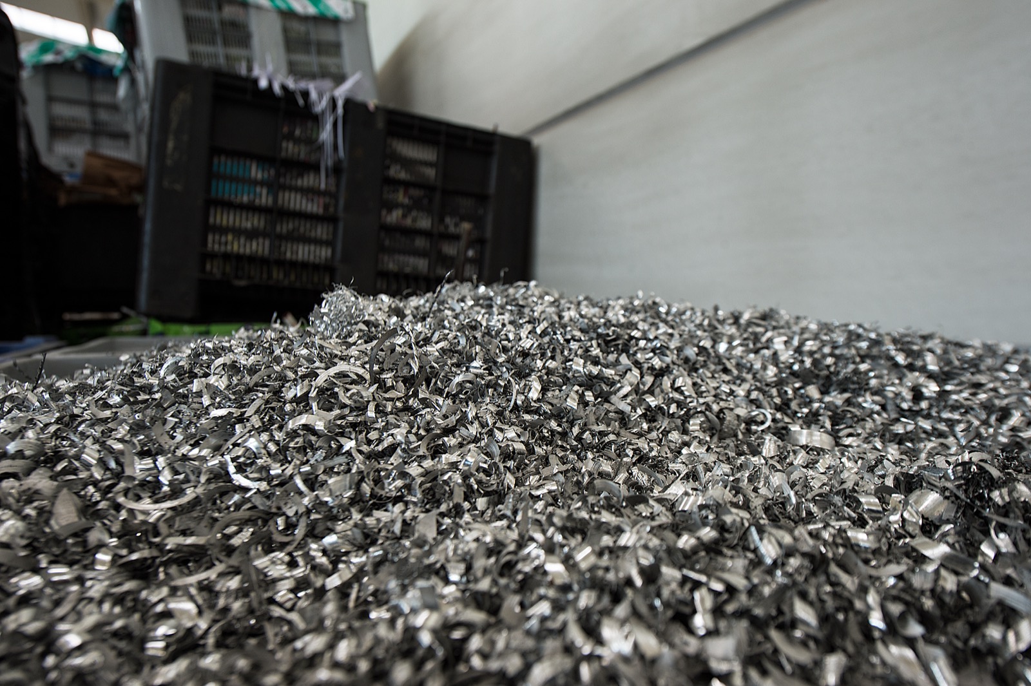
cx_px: 516
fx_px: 687
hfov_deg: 73.8
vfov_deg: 53.1
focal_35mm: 24
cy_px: 343
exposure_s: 1/50
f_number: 7.1
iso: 400
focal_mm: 24
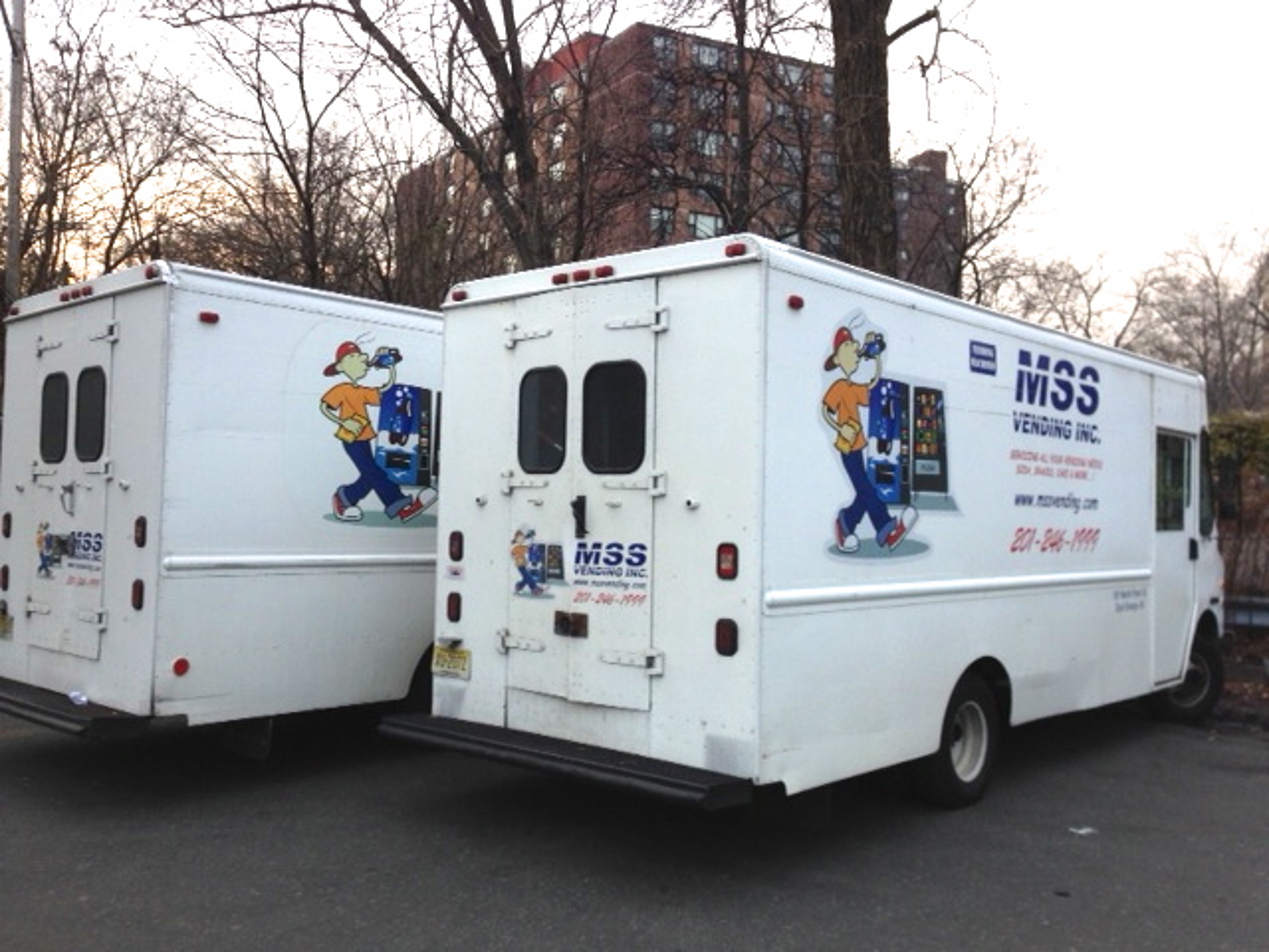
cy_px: 476
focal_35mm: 33
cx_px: 634
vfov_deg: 42.9
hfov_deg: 55.4
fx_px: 1210
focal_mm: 4.12
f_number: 2.4
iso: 50
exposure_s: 1/30
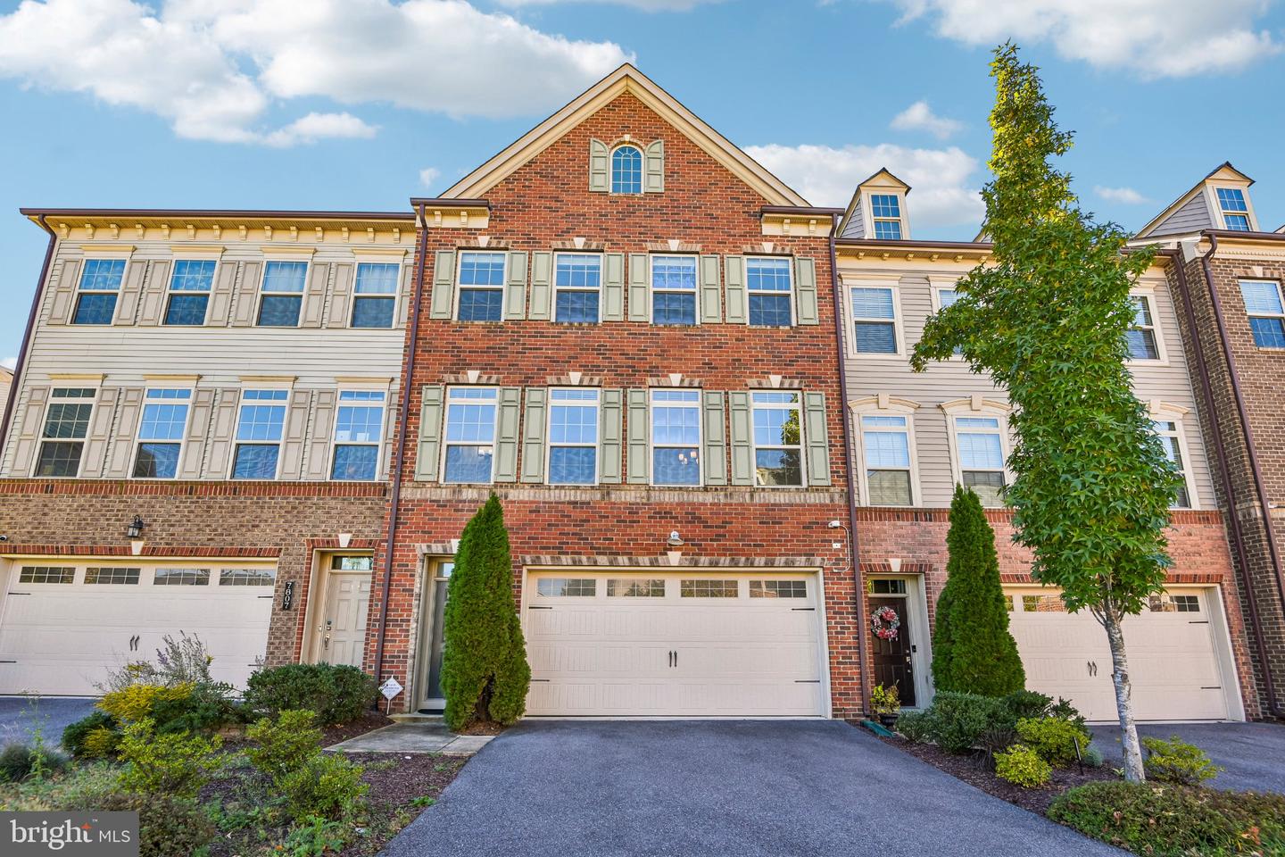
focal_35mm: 16
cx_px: 642
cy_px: 428
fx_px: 571
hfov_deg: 96.7
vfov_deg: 73.7
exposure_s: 1/250
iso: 400
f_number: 8
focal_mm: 16
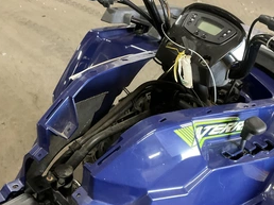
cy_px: 107
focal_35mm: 45
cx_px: 155
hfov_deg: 42.0
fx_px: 356
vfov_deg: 32.1
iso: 250
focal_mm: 3
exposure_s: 1/40
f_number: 1.8
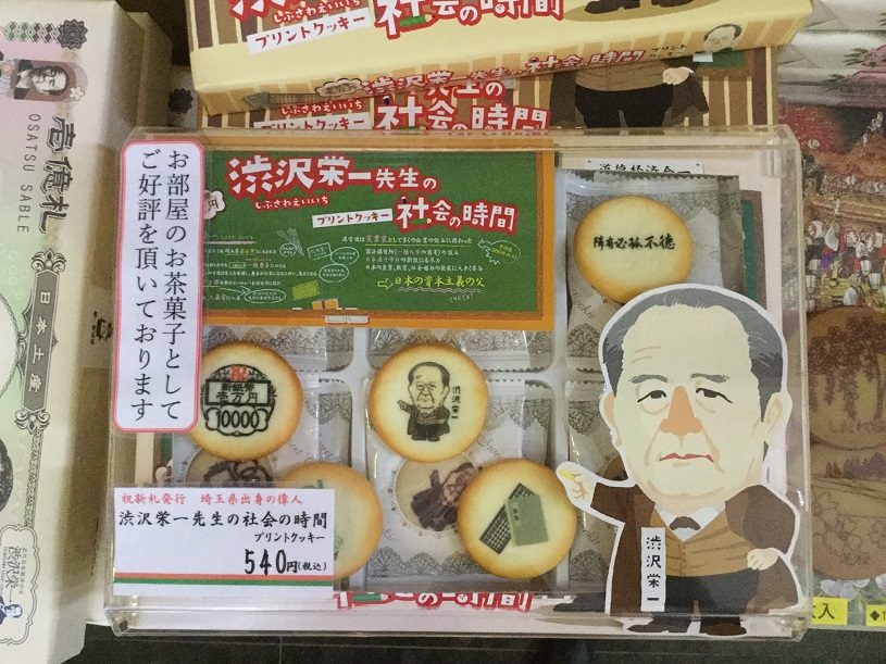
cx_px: 443
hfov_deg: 58.4
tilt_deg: -84.9
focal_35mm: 31
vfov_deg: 45.4
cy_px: 332
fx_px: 793
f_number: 2.4
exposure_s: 1/15
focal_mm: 3.3
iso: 250
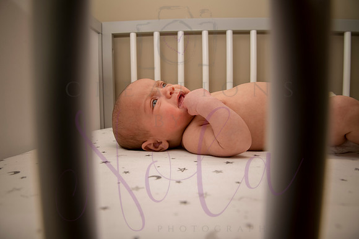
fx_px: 239
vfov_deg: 53.2
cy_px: 120
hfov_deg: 73.7
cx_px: 180
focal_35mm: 24
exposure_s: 1/200
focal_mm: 24
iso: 800
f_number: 8
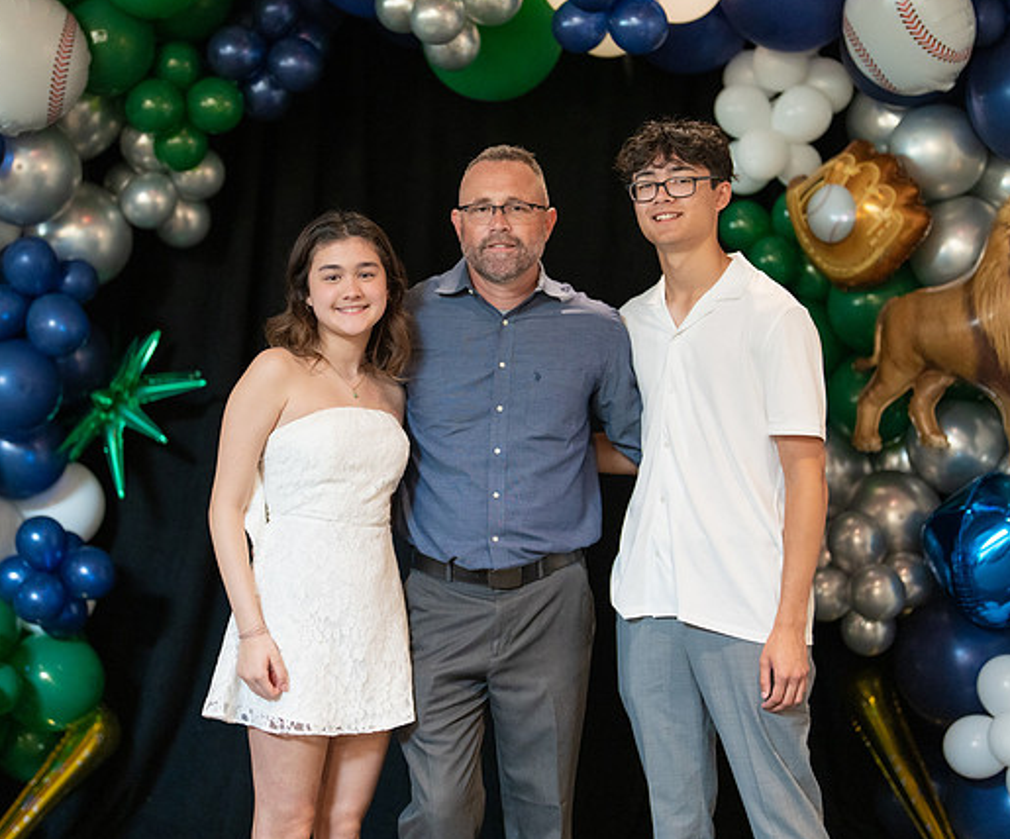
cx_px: 464
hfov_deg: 28.7
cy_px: 381
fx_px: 1973
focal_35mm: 65
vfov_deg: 24.0
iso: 1600
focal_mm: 50
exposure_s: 1/320
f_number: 1.2
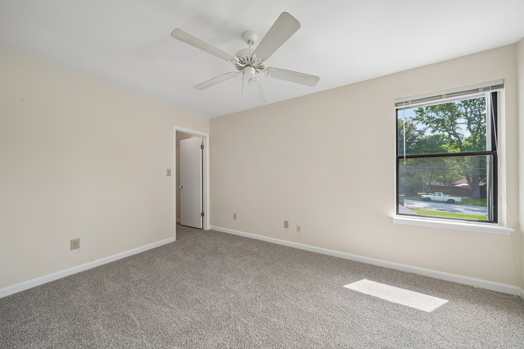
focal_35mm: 12
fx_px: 175
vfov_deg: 90.0
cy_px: 174
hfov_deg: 112.6
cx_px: 262
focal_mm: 12
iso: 400
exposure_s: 1/25
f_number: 8
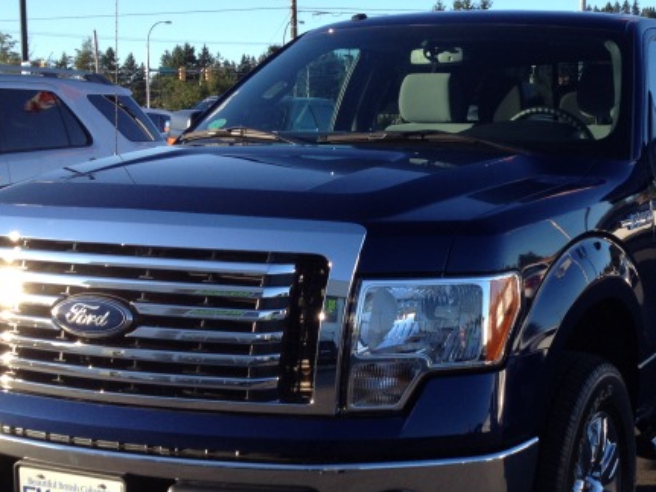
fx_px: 1231
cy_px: 256
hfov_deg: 29.3
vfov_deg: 22.6
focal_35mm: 65
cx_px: 495
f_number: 2.4
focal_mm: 4.3
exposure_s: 1/557
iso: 64
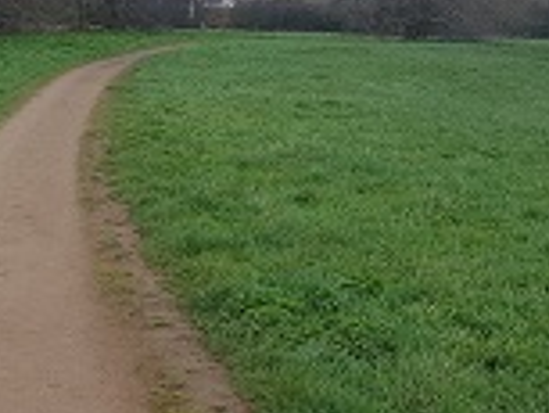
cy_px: 119
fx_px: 1079
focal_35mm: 68
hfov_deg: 28.0
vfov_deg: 21.5
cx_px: 122
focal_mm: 4.2
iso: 50
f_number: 1.7
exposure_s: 1/103
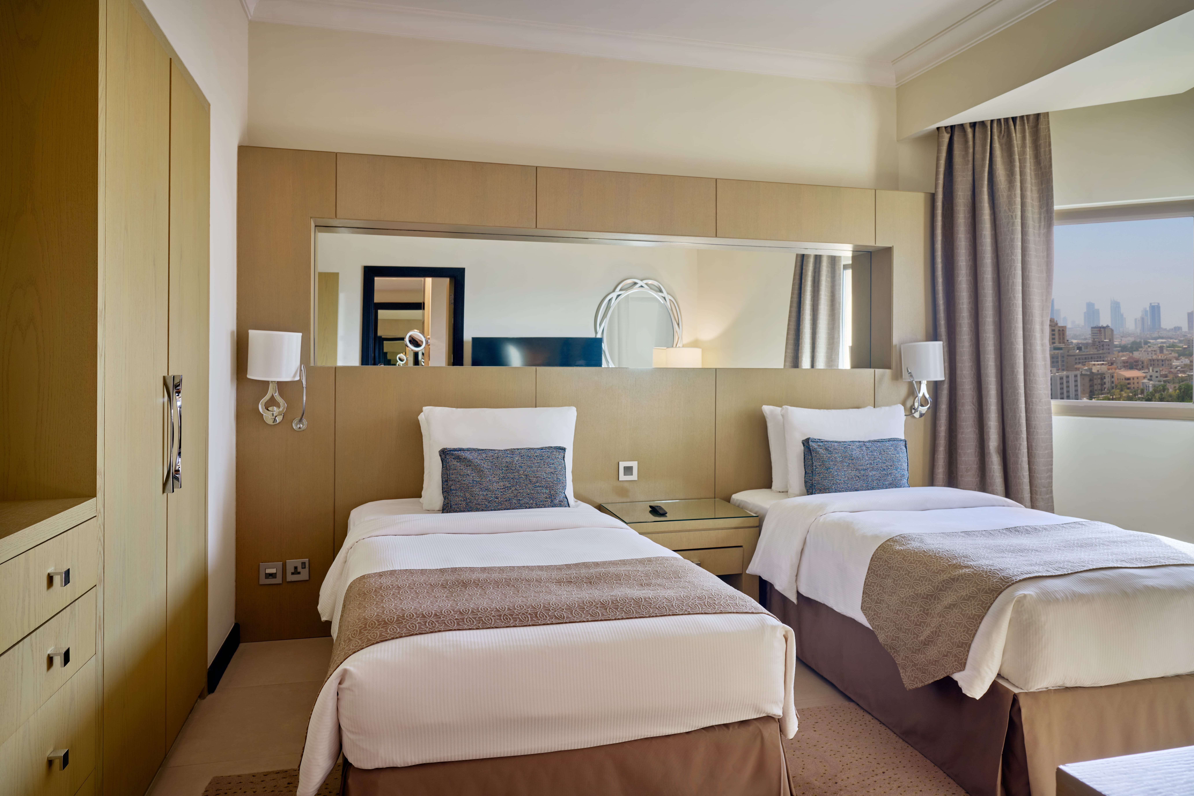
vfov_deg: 53.1
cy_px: 398
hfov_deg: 73.7
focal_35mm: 24
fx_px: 796
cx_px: 597
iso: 100
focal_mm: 24
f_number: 7.1
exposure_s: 1/4
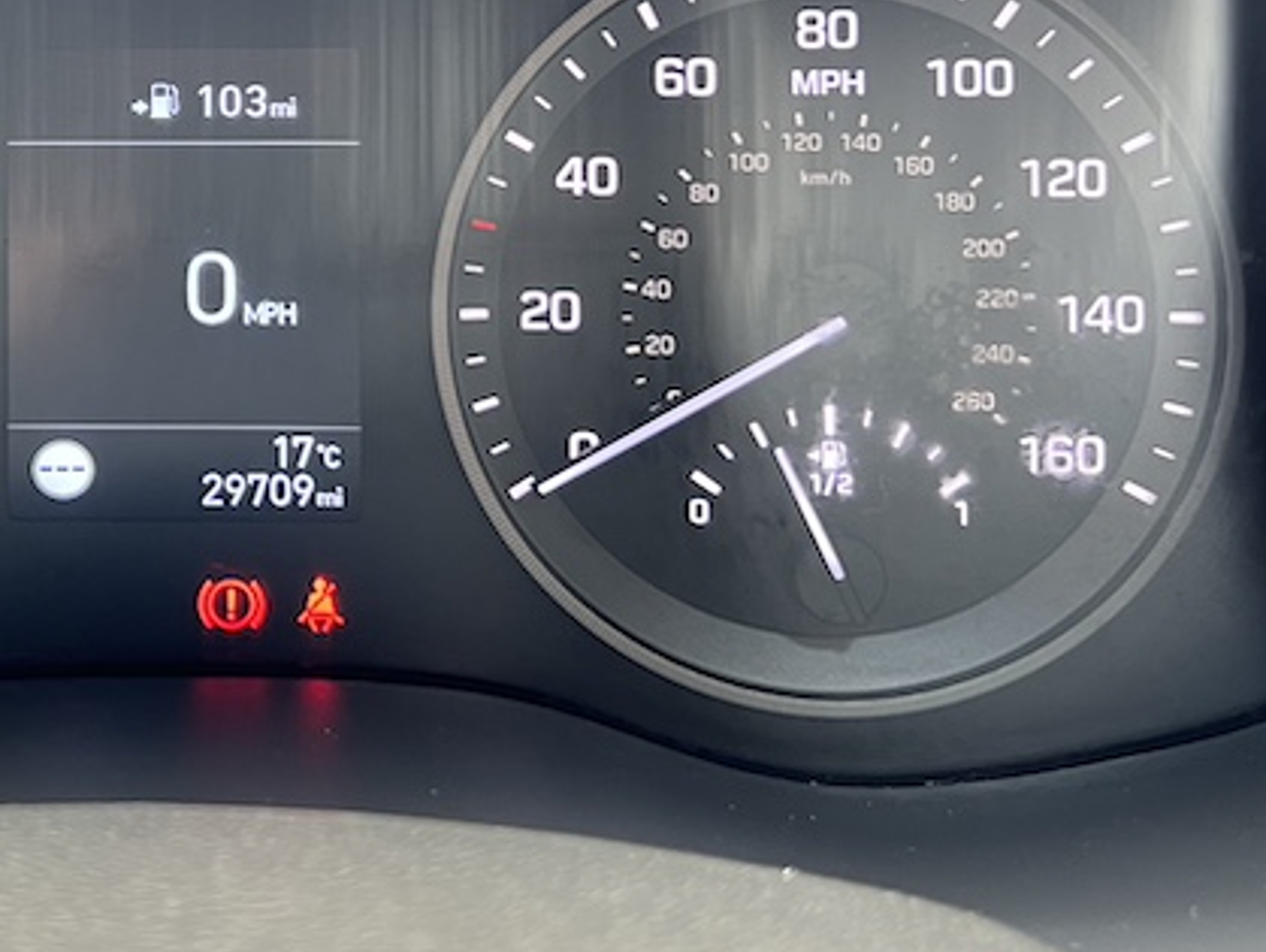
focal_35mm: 62
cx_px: 157
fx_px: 2269
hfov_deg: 30.0
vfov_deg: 23.1
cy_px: 88
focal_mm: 5.7
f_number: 1.5
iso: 125
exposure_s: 1/60
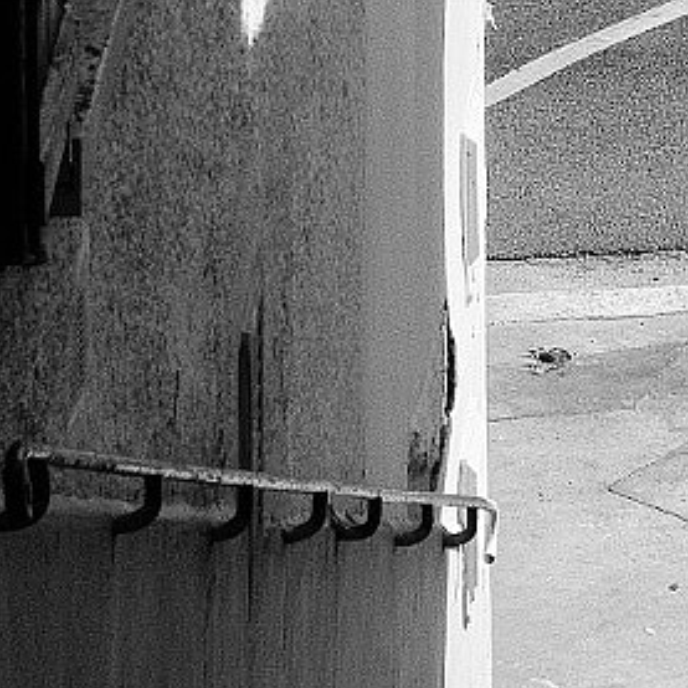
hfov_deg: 4.3
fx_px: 9174
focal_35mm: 408
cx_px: 1044
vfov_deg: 4.2
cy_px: -770
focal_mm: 40
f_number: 5.6
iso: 640
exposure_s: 1/1600
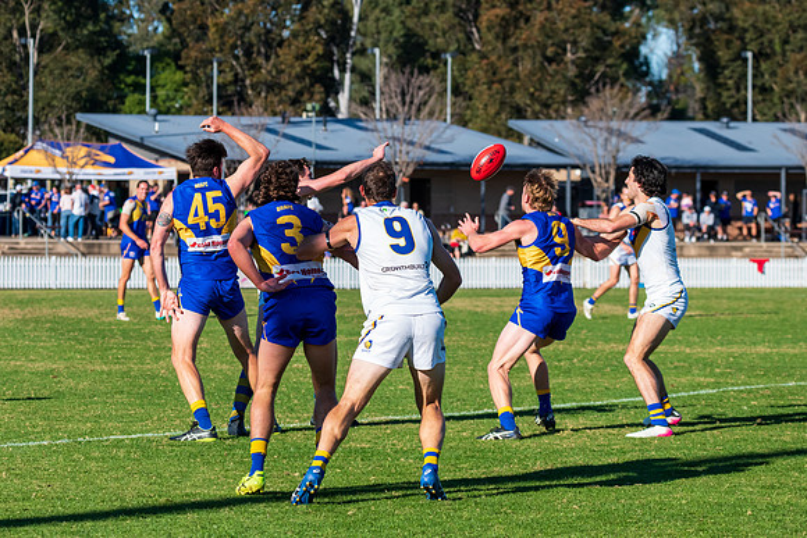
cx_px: 318
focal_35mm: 182
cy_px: 212
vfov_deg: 7.6
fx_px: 4076
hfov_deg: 11.3
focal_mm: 150
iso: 800
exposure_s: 1/2000
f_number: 9
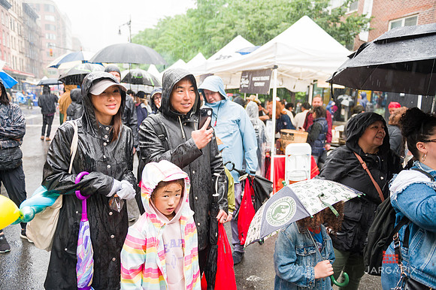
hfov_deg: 73.8
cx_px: 218
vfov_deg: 53.1
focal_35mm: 24
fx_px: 290
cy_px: 145
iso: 320
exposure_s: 1/250
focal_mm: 24
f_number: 3.2
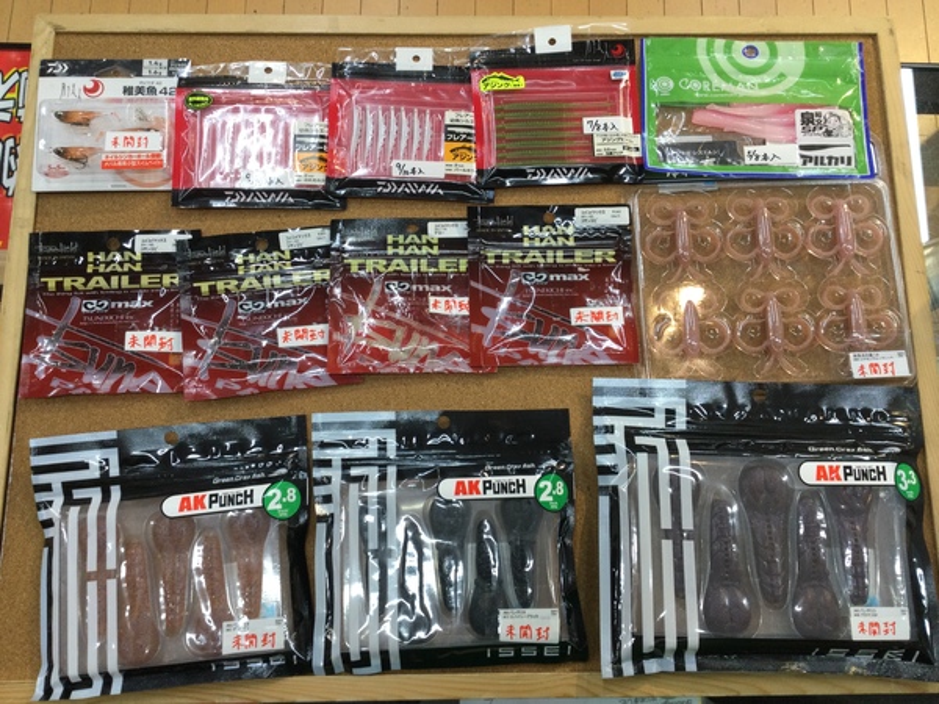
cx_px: 470
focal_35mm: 31
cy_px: 352
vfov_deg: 45.4
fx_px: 841
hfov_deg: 58.4
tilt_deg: -78.9
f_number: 2.4
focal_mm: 3.3
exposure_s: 1/40
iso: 25
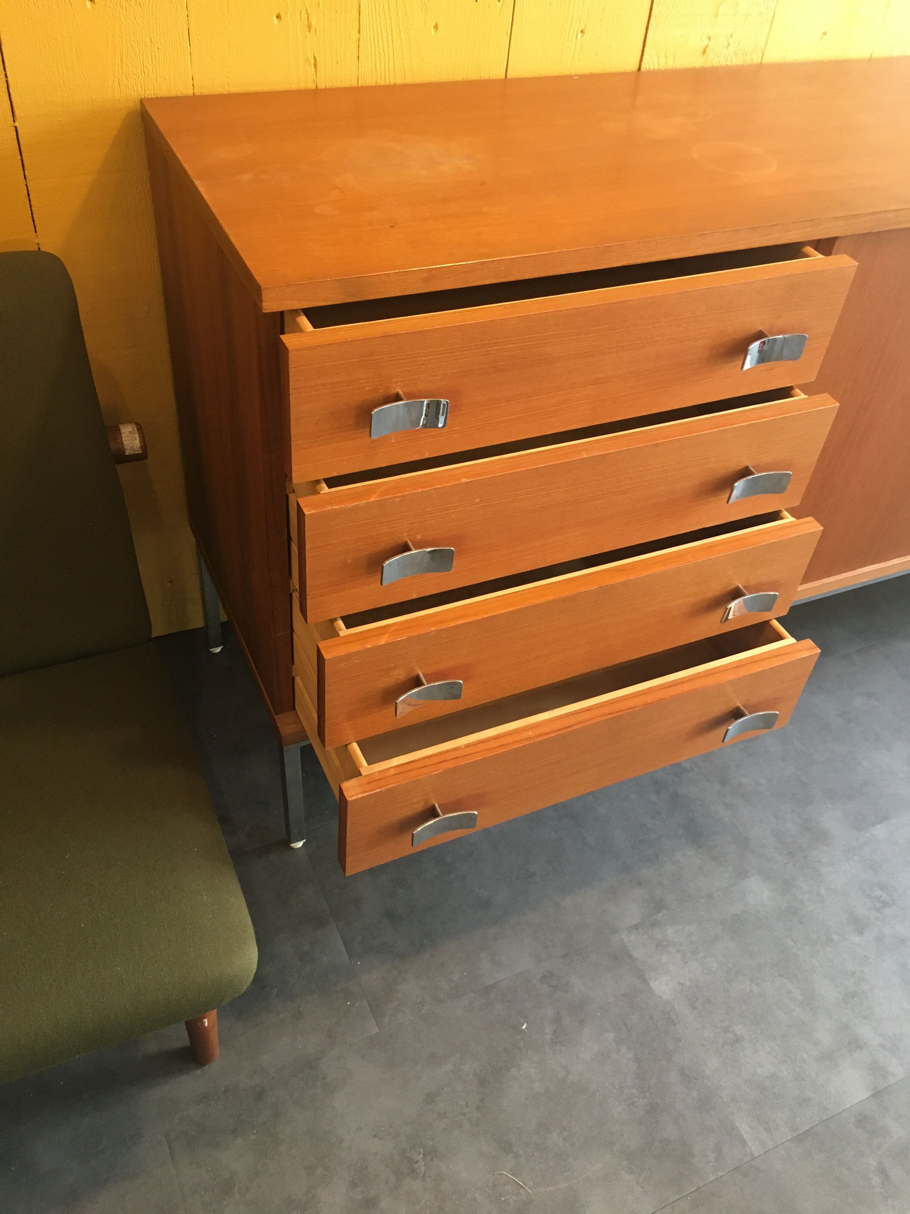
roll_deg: -9.4
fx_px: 1016
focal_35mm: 29
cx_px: 455
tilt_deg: -41.9
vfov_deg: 61.7
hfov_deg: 48.2
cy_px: 607
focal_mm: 4.15
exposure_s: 1/33
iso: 200
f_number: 2.2
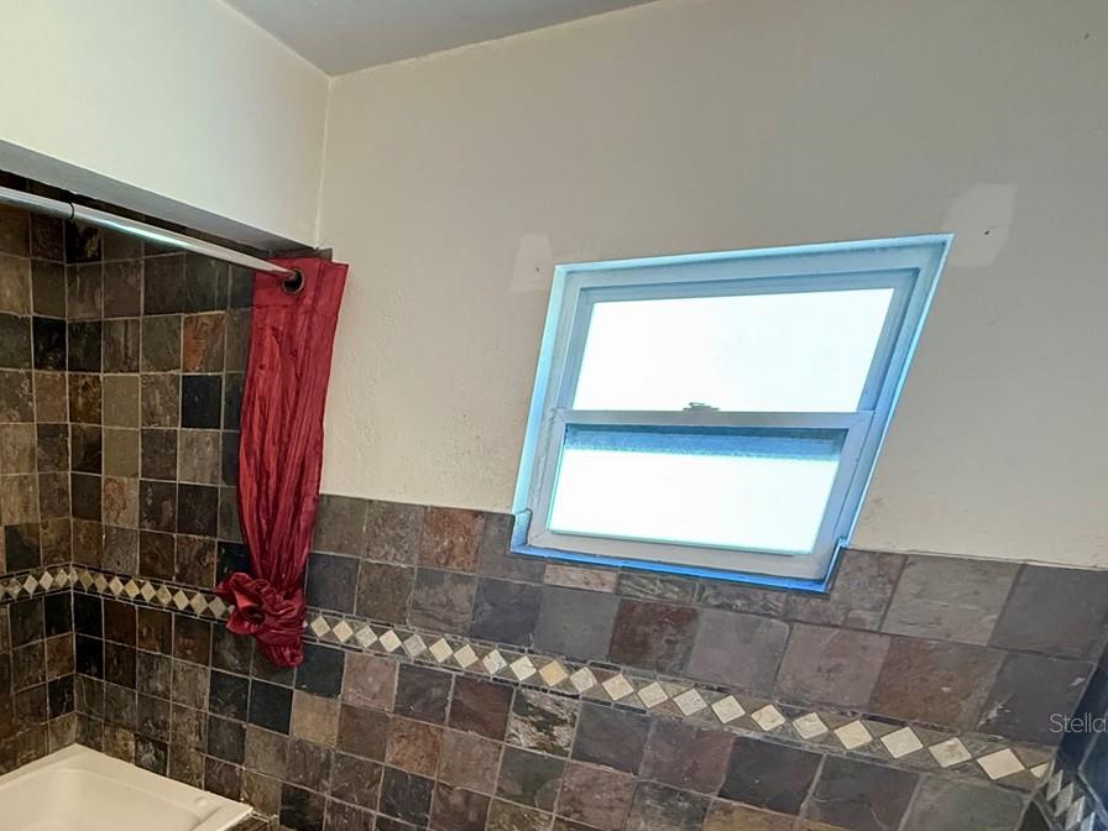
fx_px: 800
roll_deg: -1.1
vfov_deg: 49.8
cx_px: 177
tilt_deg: -21.7
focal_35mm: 25
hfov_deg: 61.8
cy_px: 722
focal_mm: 2.22
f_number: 2.2
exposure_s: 1/60
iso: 640
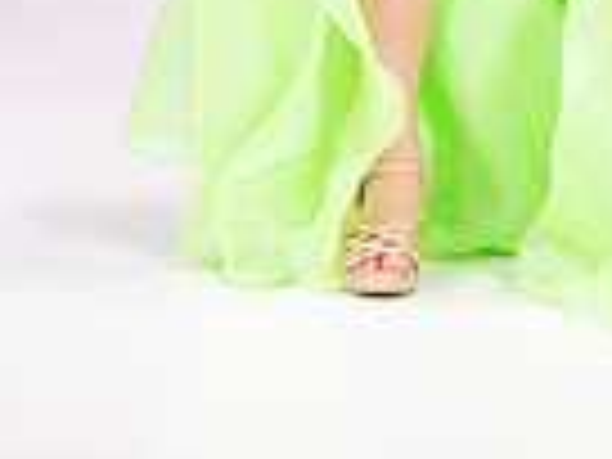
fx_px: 5711
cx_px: 515
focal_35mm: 323
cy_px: -531
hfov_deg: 6.1
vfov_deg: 4.5
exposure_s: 1/400
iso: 2000
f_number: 5.6
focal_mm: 102
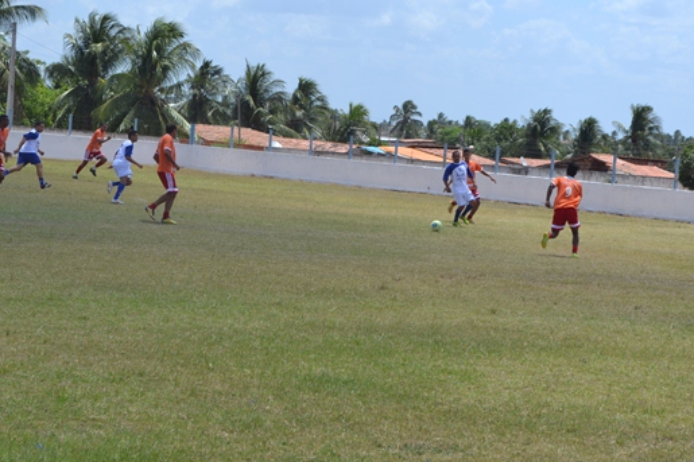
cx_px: 276
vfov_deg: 13.3
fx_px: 1978
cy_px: 181
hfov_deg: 19.9
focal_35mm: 103
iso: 100
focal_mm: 55
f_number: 8
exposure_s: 1/250
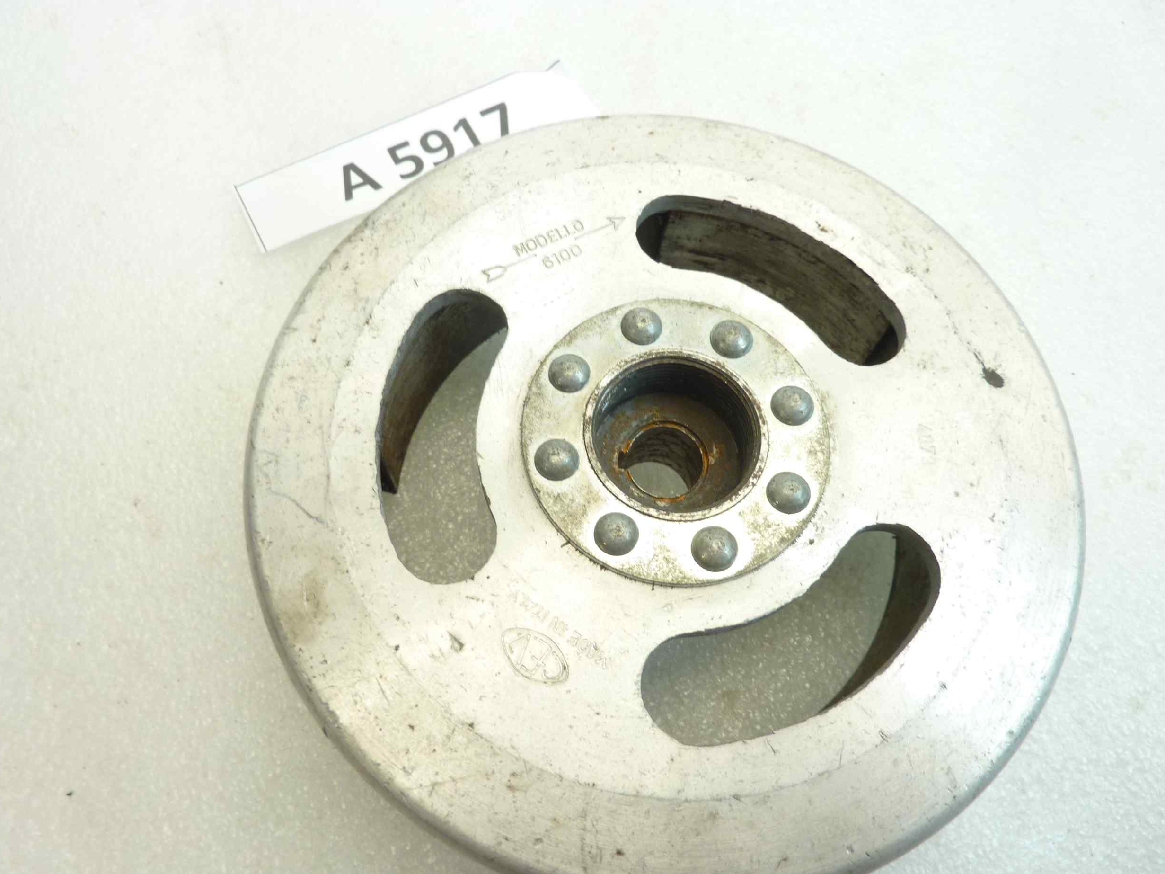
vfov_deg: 53.1
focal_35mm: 26
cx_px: 577
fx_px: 875
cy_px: 440
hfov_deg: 67.3
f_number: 3.3
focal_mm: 4.1
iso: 80
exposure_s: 1/15
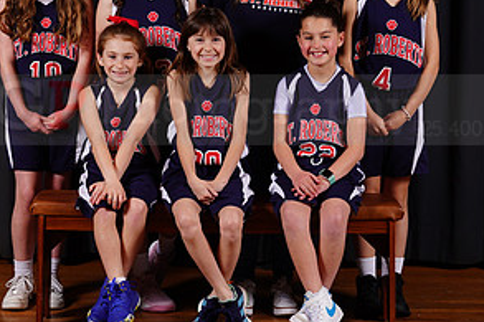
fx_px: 1518
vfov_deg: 12.1
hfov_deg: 18.1
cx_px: 213
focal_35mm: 113
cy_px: 97
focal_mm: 57
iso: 200
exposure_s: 1/200
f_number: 5.6
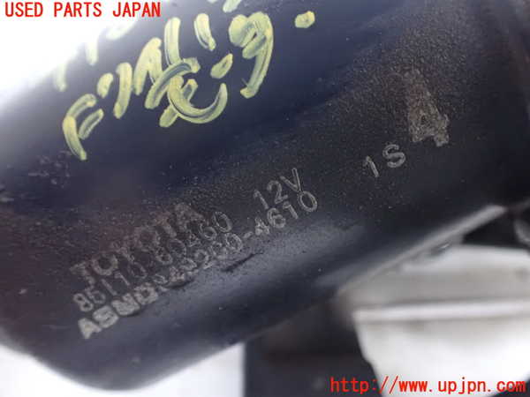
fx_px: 459
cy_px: 198
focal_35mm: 30
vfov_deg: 46.8
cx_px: 265
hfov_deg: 60.0
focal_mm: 5.4
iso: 1600
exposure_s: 1/25
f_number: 2.3
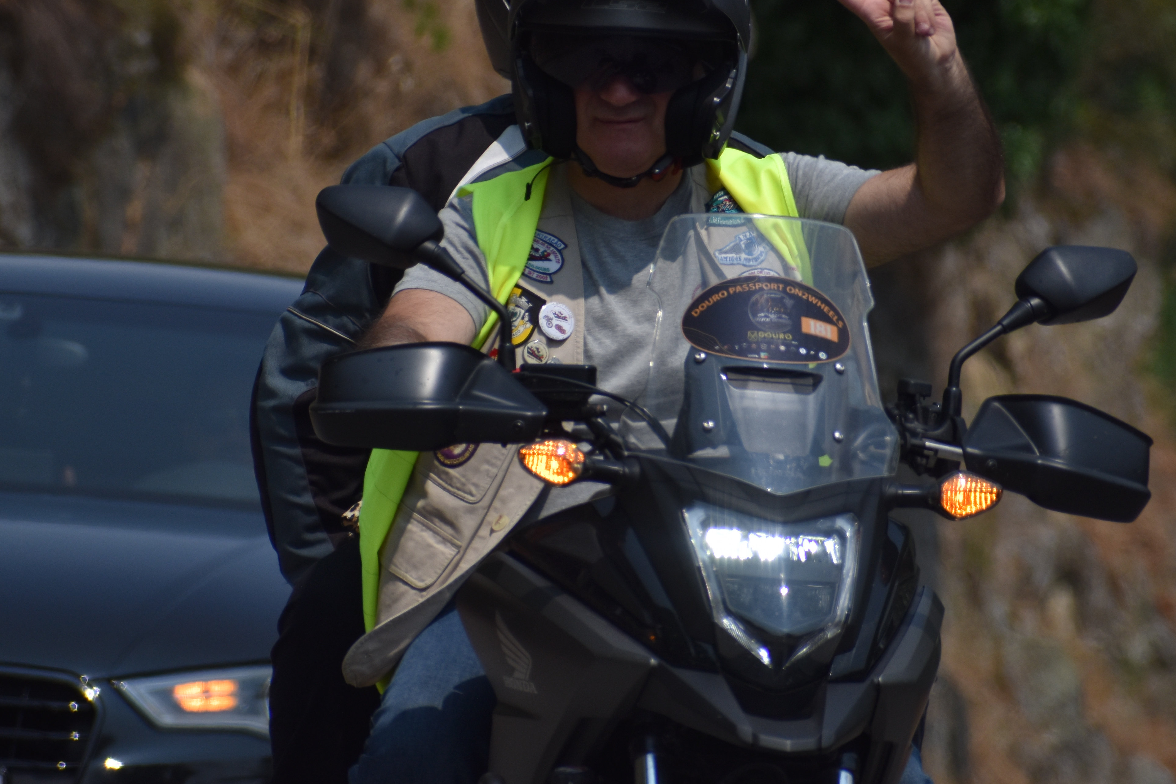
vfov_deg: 2.0
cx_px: 602
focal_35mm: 703
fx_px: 22961
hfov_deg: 2.9
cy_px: 249
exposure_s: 1/2000
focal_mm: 300
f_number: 8
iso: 200
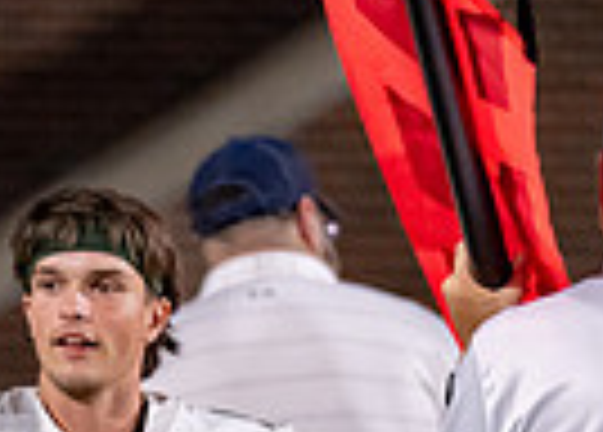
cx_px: -51
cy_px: 642
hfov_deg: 1.6
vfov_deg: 1.2
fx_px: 21034
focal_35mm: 1227
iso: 2500
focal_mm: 200
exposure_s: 1/1600
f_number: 2.8
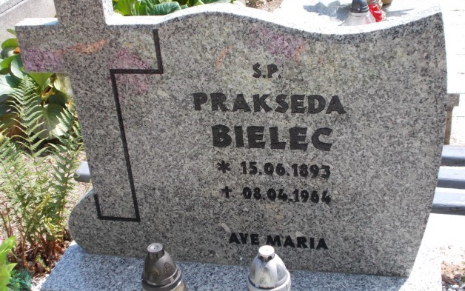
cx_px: 236
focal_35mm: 54
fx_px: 685
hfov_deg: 37.5
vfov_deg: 24.0
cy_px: 135
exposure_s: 1/250
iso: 80
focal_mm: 9
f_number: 4.5
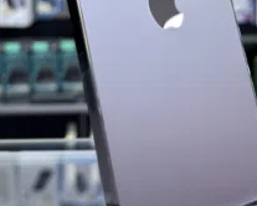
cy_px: 21
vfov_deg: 22.6
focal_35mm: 66
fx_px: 502
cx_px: 148
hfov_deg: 28.7
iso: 80
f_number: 1.78
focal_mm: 6.76
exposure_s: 1/100
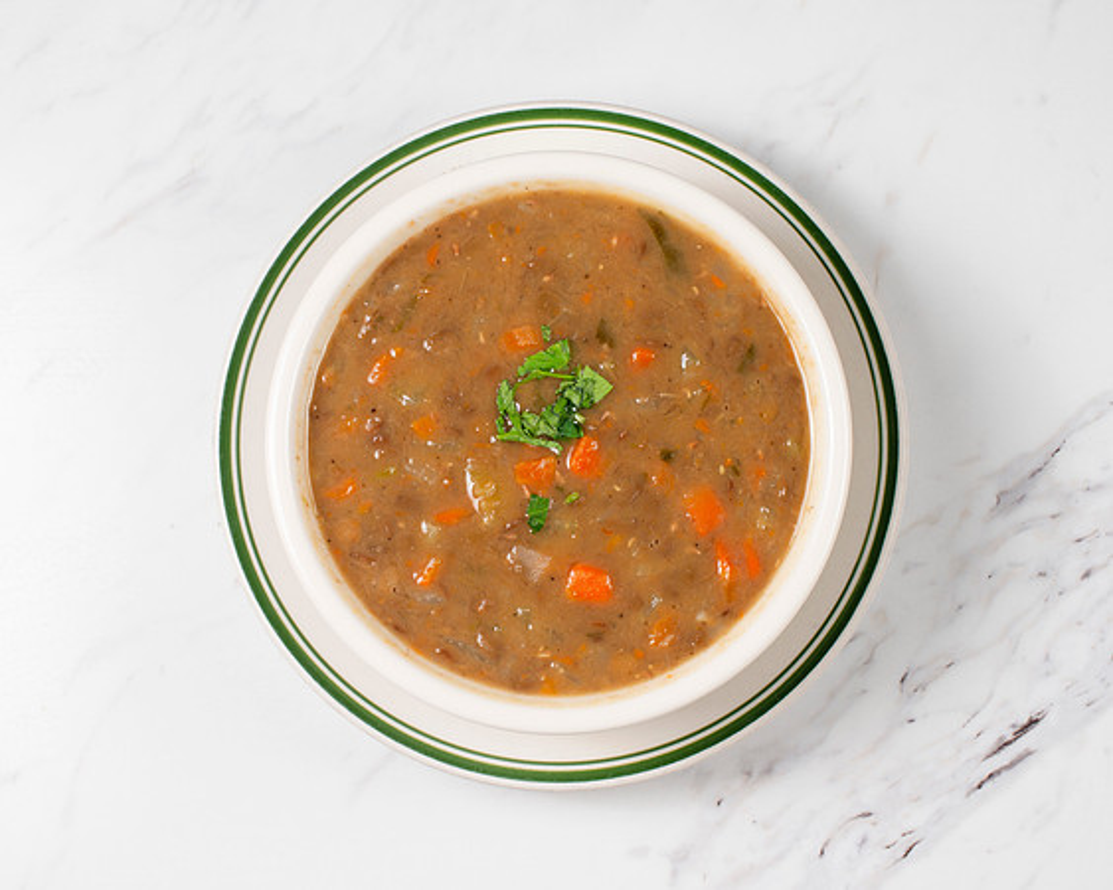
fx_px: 2000
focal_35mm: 61
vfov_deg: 25.1
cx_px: 494
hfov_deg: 31.1
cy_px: 454
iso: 200
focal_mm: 50
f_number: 13
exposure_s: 1/200
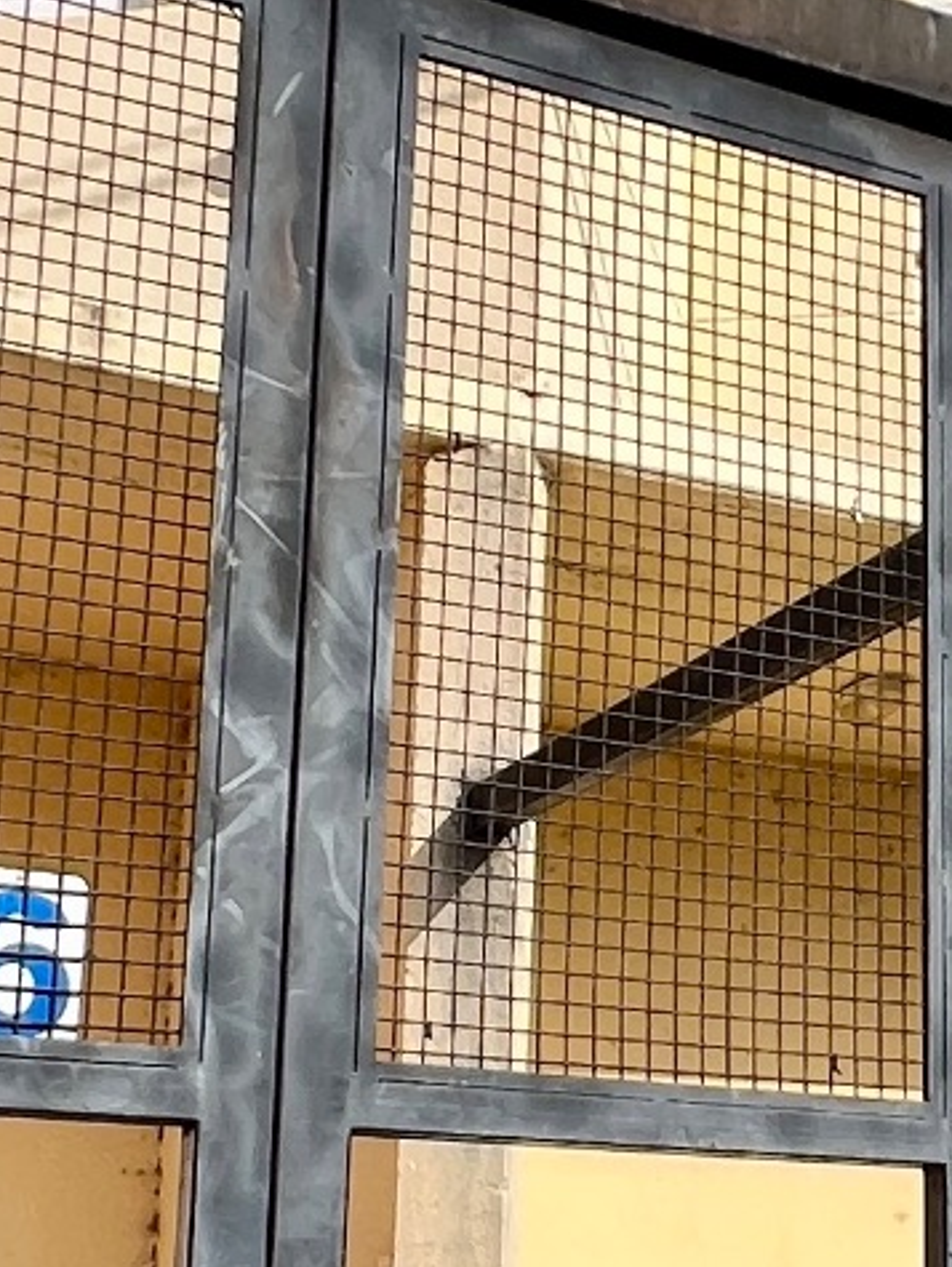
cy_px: 808
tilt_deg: +12.7
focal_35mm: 70
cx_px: 955
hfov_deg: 20.4
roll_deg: +0.2
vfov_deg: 27.6
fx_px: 2563
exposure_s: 1/1263
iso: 32
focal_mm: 1.57
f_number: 1.8
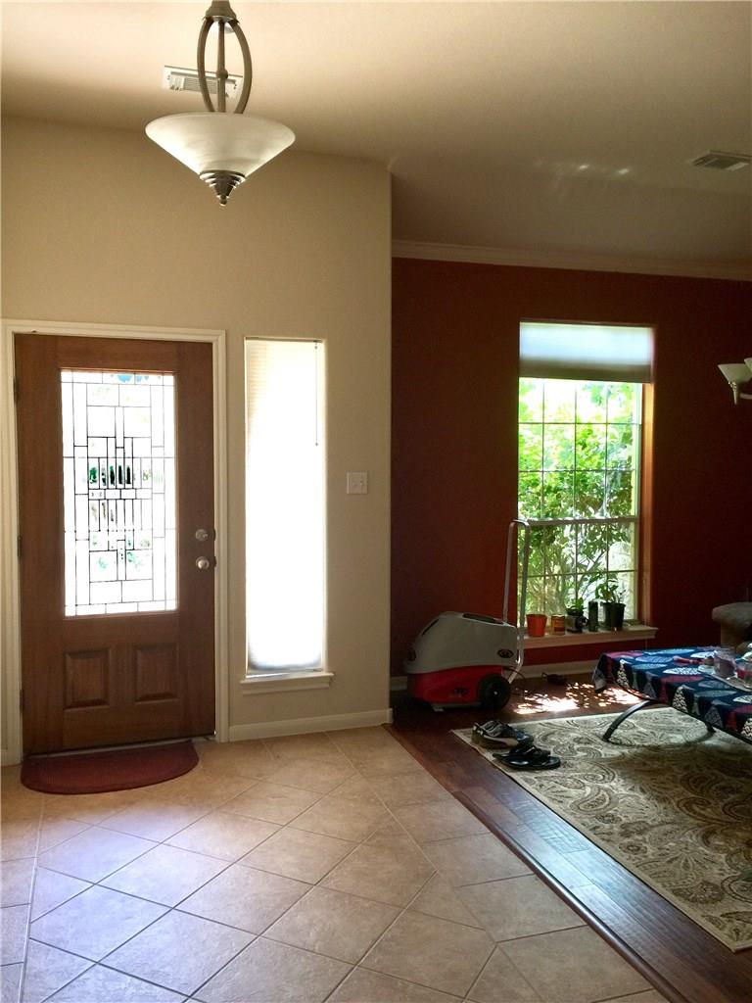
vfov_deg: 61.7
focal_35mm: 29
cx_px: 376
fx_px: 840
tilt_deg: -2.8
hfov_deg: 48.2
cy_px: 502
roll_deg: +1.0
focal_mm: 4.15
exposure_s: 1/30
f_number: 2.2
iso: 32
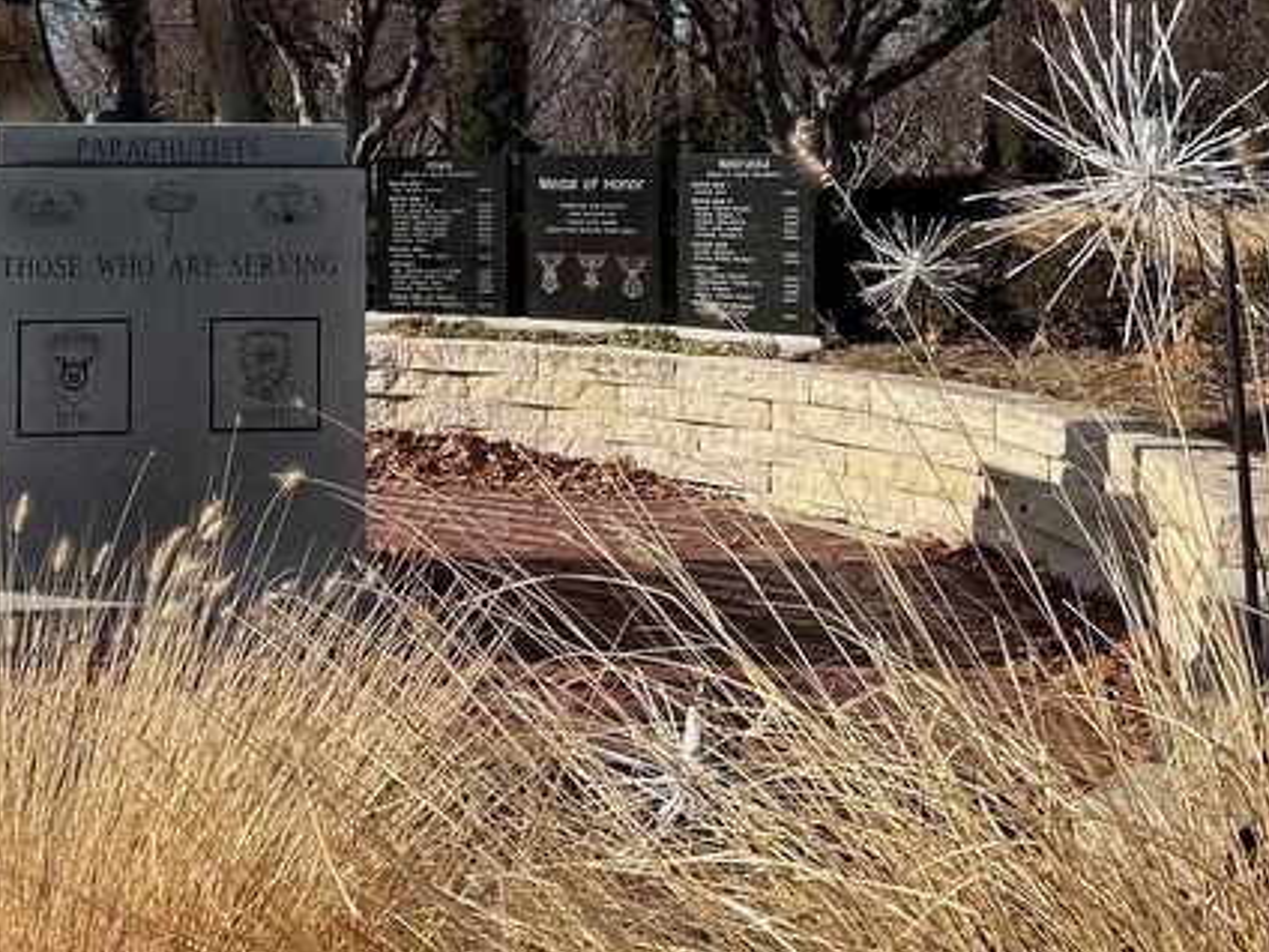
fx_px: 1796
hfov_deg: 36.9
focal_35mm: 49
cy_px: 177
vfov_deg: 29.0
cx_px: 174
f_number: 1.5
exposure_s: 1/2632
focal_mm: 5.7
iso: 50
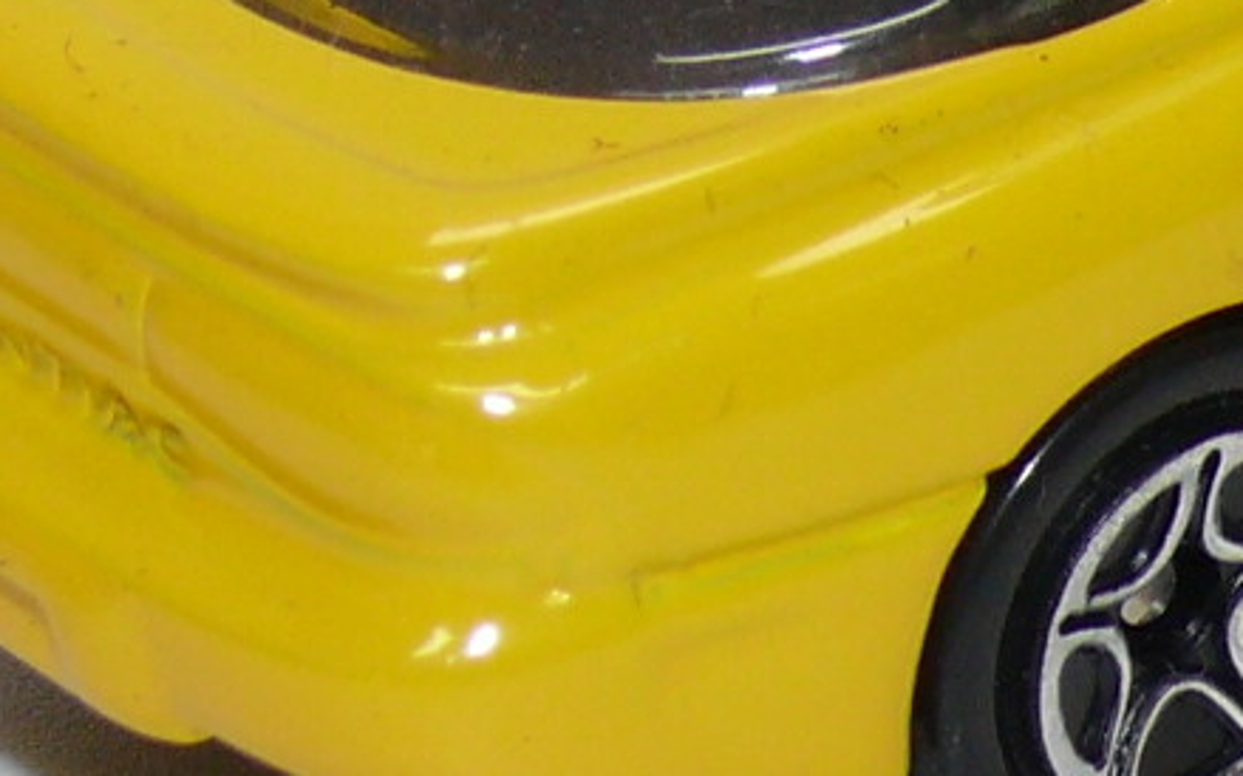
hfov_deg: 5.3
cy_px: -334
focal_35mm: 394
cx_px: 1421
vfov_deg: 3.3
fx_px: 13342
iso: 100
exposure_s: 1/30
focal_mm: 13.3
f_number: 4
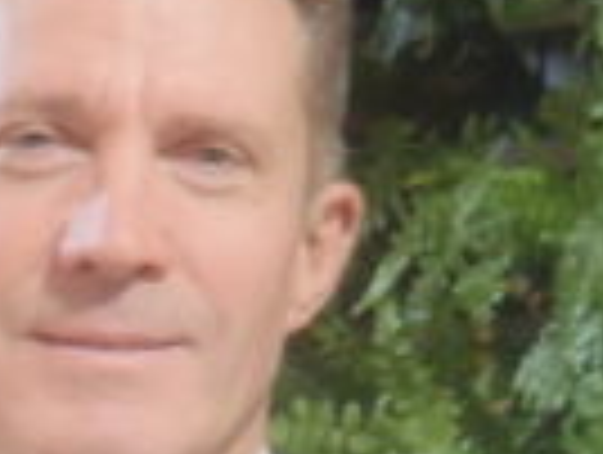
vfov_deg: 5.6
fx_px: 4520
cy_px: 975
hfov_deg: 7.3
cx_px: -720
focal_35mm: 259
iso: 1000
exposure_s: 1/60
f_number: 2.8
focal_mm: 17
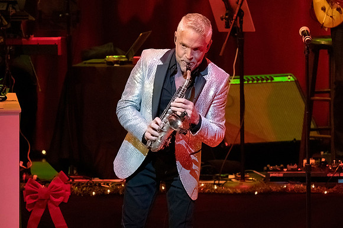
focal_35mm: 680
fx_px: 6474
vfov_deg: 2.0
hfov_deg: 3.0
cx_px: 148
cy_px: 155
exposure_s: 1/320
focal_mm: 370
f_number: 7.1
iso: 5000
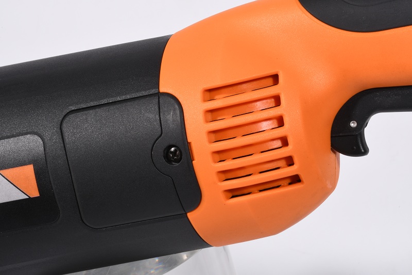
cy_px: 138
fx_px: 1281
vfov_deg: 12.2
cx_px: 206
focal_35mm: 112
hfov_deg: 18.3
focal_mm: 75
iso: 100
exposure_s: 1/200
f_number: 32
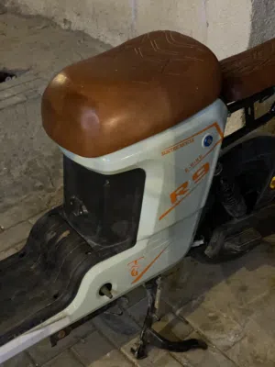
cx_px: 138
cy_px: 184
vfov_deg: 36.8
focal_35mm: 52
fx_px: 551
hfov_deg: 28.0
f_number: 2
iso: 1250
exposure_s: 1/25
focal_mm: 6
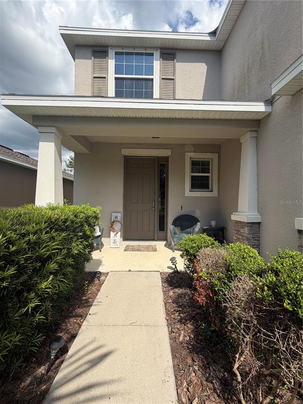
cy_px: 202
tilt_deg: +0.6
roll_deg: -1.0
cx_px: 152
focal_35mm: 14
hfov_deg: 85.7
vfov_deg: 102.1
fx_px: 163
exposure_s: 1/770
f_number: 2.2
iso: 25
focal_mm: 2.22
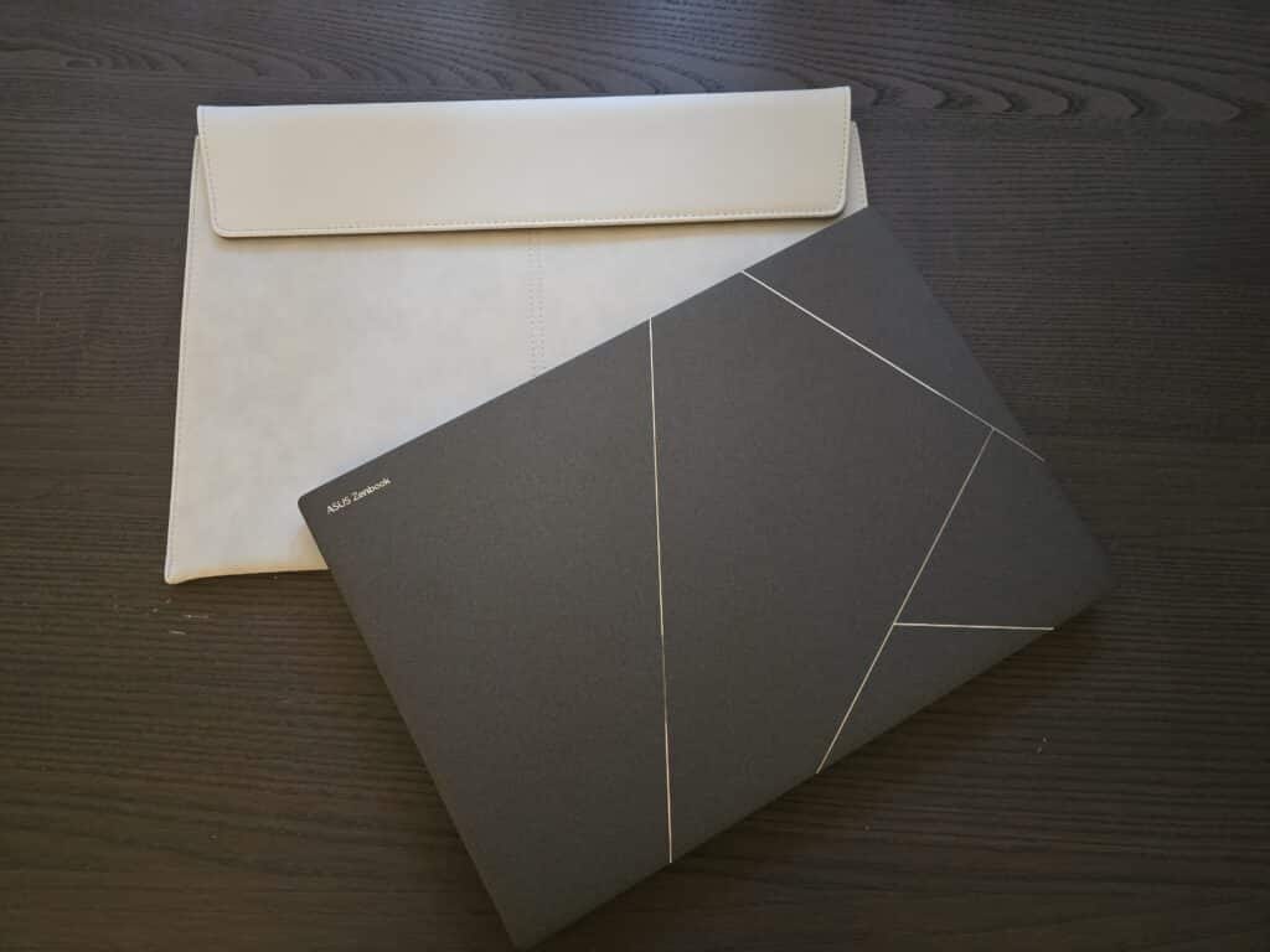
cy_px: 476
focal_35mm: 23
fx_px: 844
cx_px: 635
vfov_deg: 58.9
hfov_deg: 73.9
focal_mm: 6.3
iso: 1600
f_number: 1.7
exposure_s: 1/60
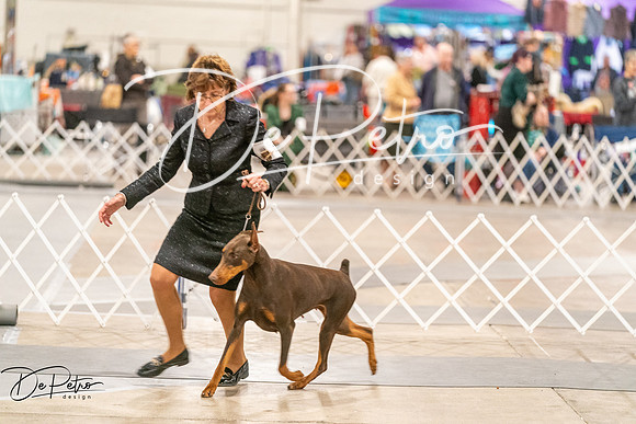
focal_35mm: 164
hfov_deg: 12.5
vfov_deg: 8.4
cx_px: 318
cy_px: 212
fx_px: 2898
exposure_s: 1/250
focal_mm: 164
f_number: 3.2
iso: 6400
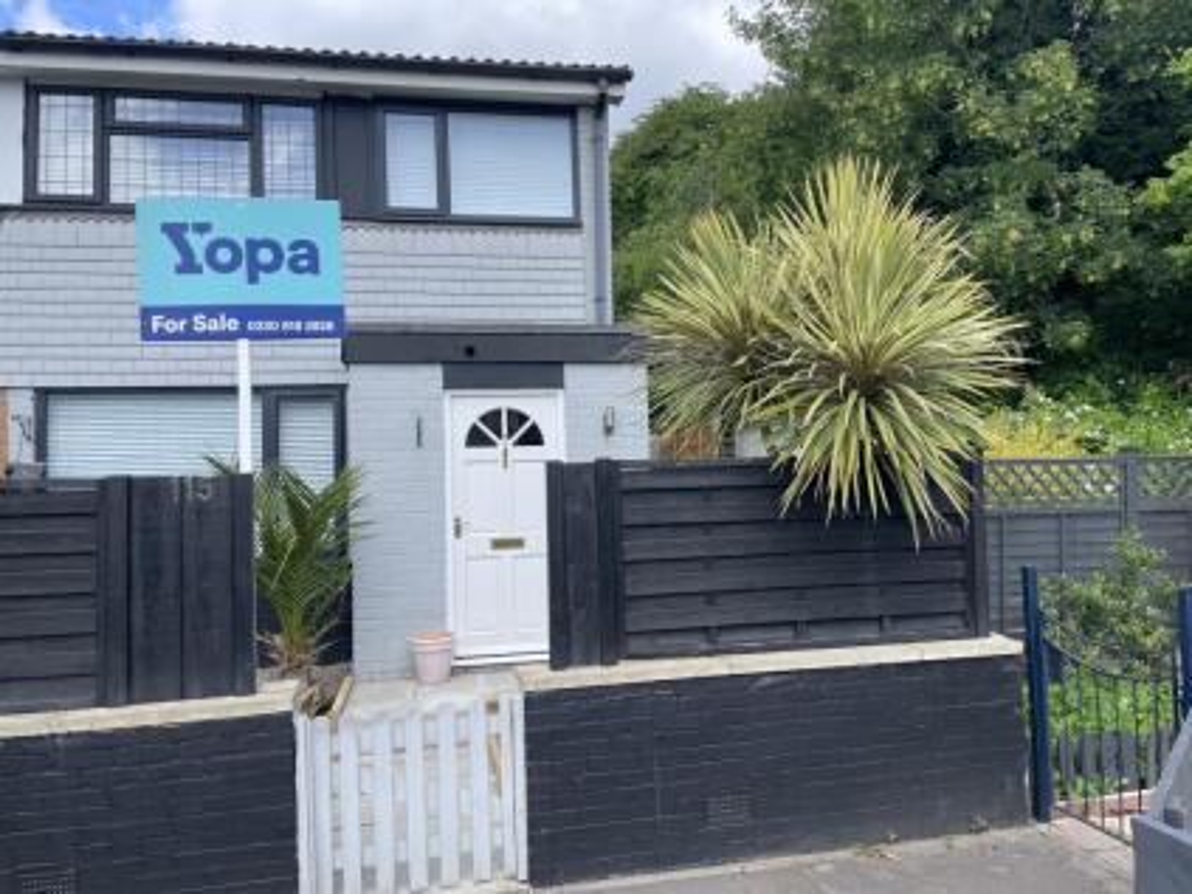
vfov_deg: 53.0
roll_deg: +2.3
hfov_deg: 67.3
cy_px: 447
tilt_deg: +4.1
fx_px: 895
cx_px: 596
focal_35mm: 26
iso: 32
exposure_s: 1/1350
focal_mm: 4.2
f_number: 1.6
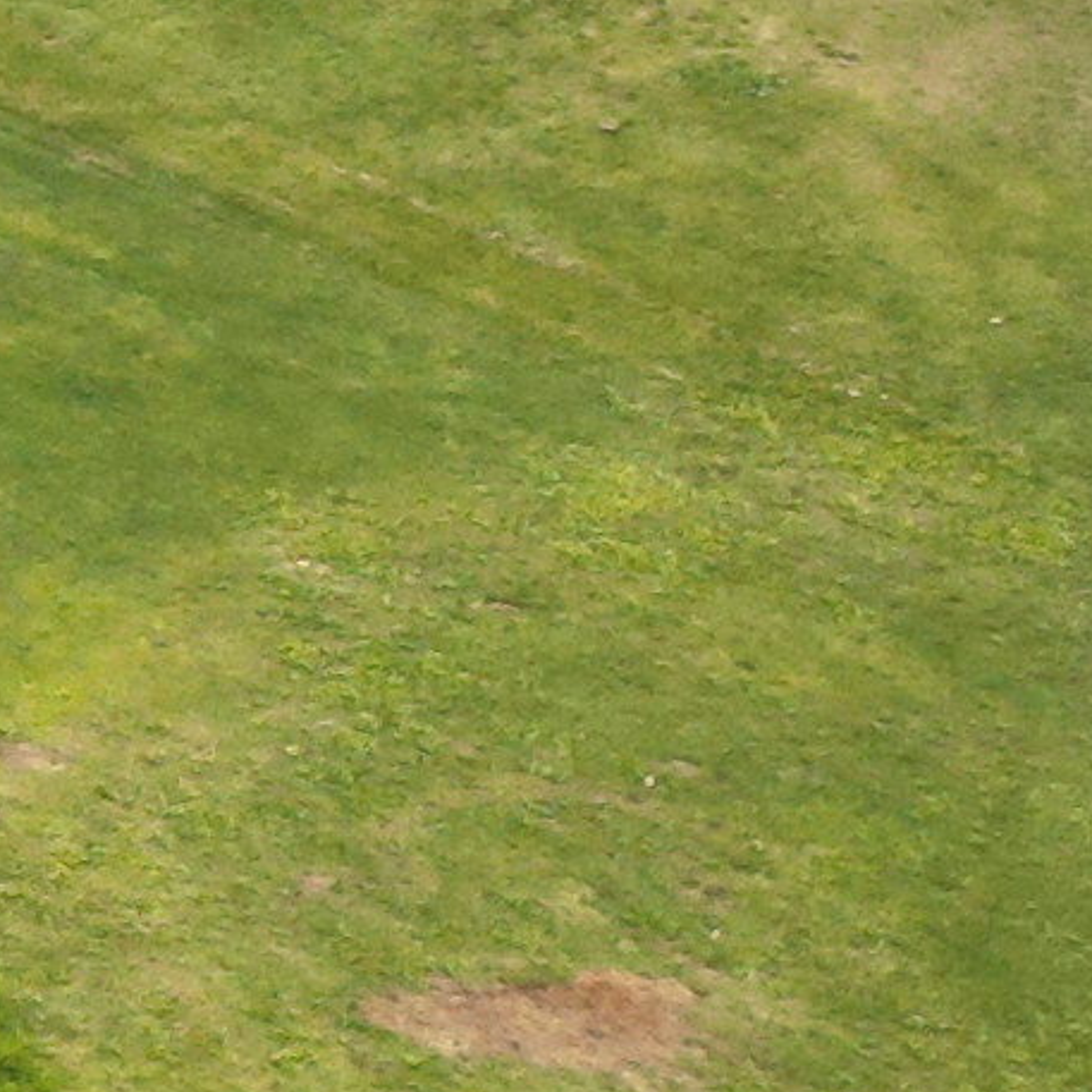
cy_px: -158
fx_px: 6674
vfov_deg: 9.3
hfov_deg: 6.7
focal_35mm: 187
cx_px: -3718
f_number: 1.7
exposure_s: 1/2000
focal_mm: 6.72
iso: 140
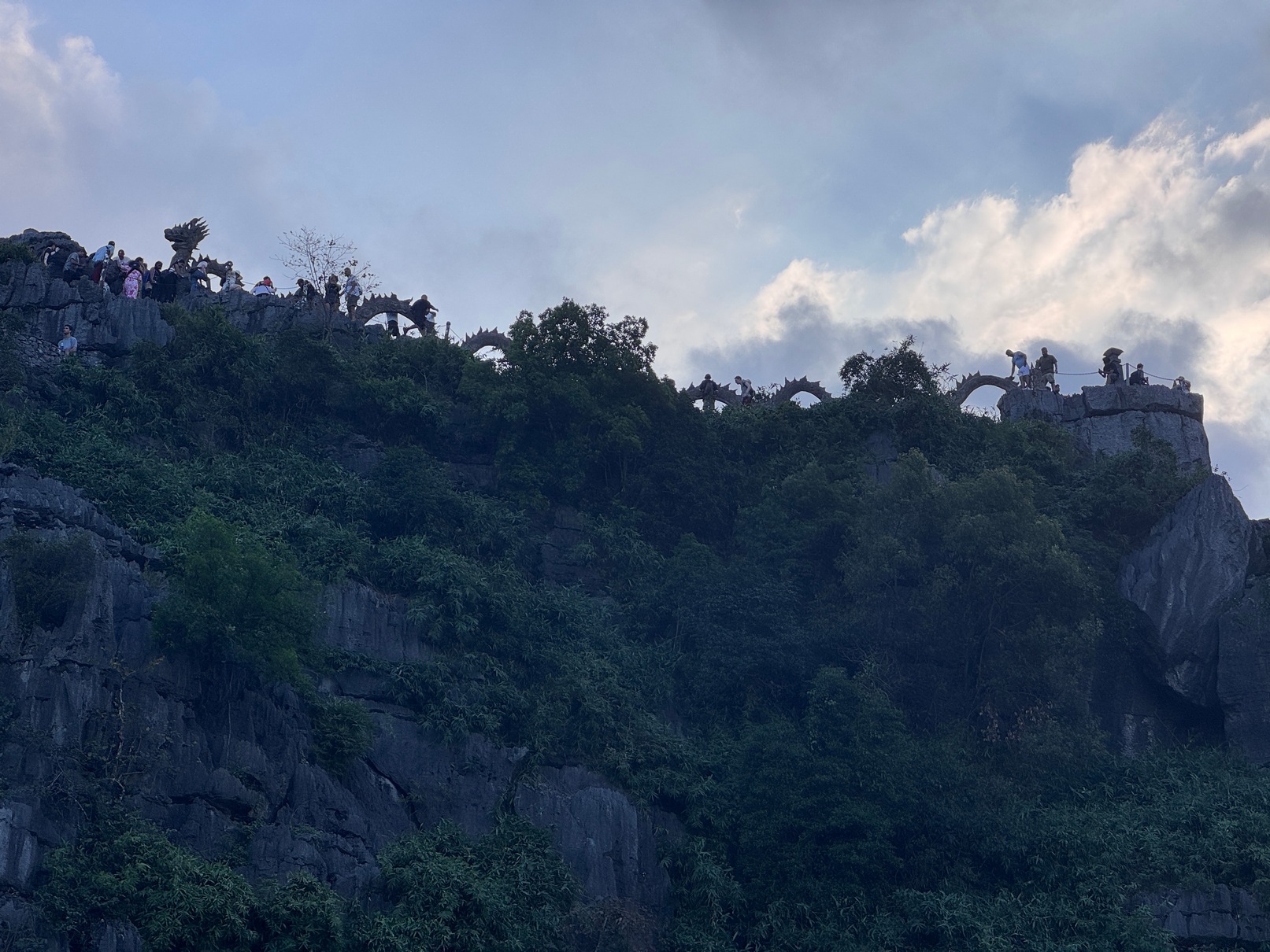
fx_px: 2825
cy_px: 476
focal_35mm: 77
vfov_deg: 19.1
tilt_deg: +25.3
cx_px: 635
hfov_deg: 25.3
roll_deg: -0.8
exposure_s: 1/513
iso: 25
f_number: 2.8
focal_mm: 9
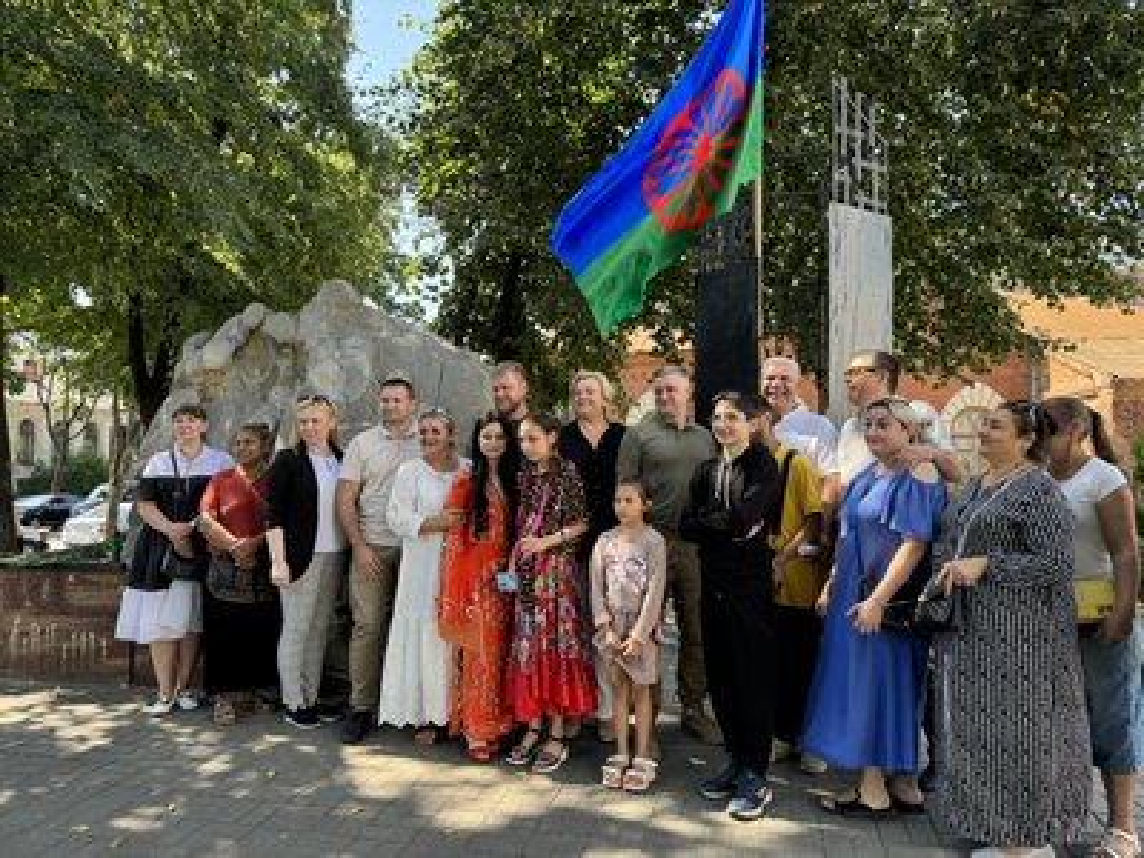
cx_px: 572
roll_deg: +0.0
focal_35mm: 24
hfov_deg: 71.6
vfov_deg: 56.8
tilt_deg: +2.1
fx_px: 793
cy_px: 429
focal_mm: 6.76
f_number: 1.78
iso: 80
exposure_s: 1/379
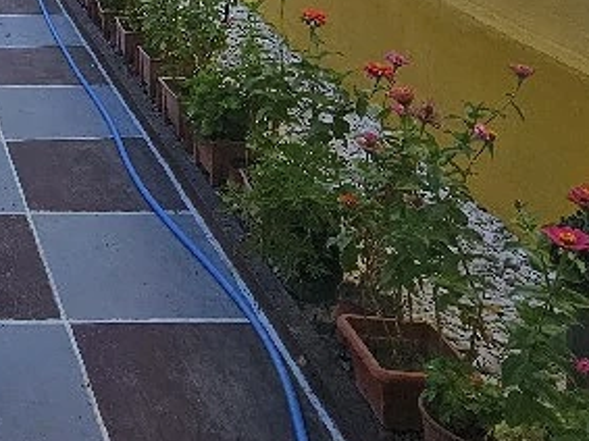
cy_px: -152
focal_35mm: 46
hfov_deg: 32.3
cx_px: -156
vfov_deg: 26.2
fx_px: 782
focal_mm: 2.2
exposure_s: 1/1667
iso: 50
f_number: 2.2
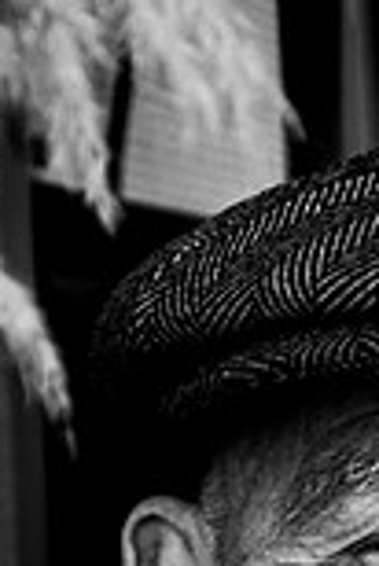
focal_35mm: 177
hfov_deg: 7.7
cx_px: 503
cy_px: 788
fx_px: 2789
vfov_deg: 11.2
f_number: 3.5
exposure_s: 1/320
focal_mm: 35
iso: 800
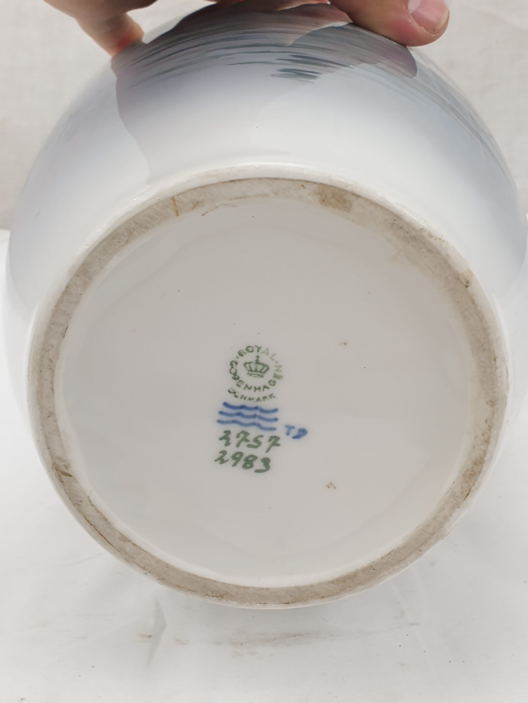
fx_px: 529
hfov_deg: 53.1
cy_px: 352
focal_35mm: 26
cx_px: 264
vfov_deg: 67.3
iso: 50
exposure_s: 1/50
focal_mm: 4.3
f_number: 2.4
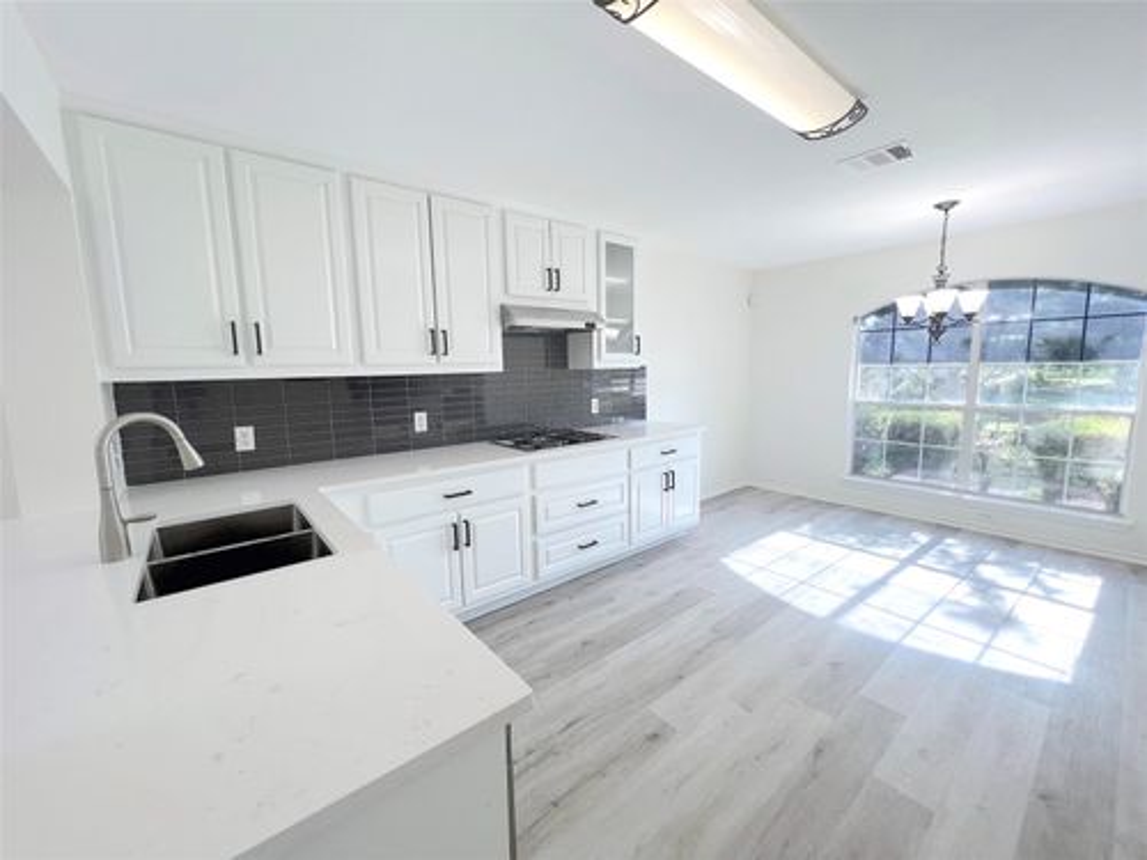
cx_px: 574
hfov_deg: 106.2
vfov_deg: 89.9
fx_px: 431
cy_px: 430
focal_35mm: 13
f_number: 1.8
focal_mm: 1.57
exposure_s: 1/122
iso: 50
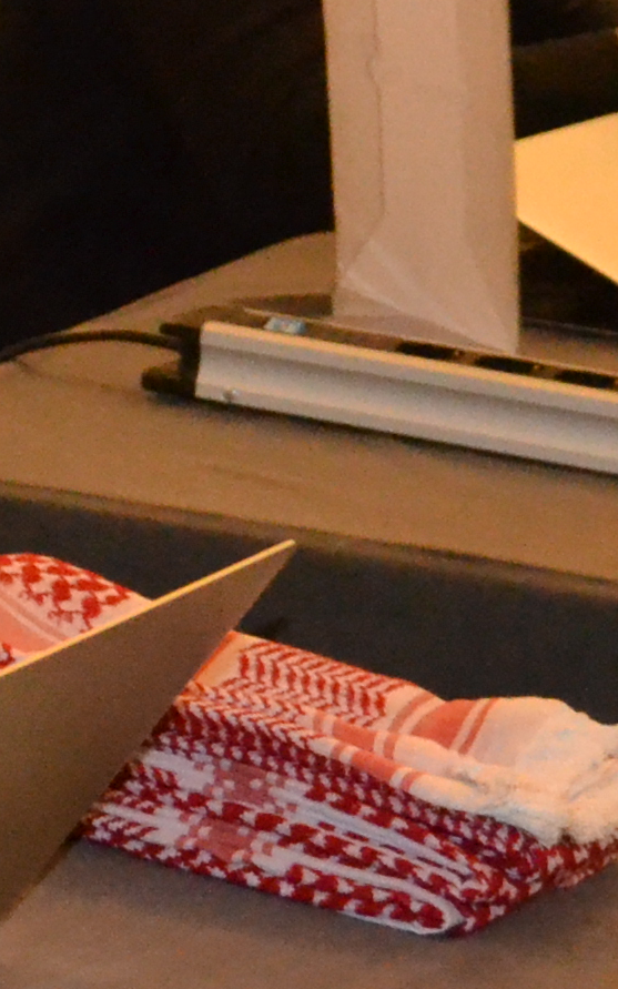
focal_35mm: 174
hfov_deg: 7.4
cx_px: -341
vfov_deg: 11.9
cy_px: 953
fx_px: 4688
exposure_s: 1/160
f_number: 4
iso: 3200
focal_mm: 22
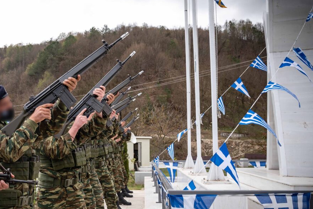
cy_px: 116
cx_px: 80
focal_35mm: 39
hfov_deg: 47.8
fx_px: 339
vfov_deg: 34.2
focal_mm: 24
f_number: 7.1
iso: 100
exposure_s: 1/200
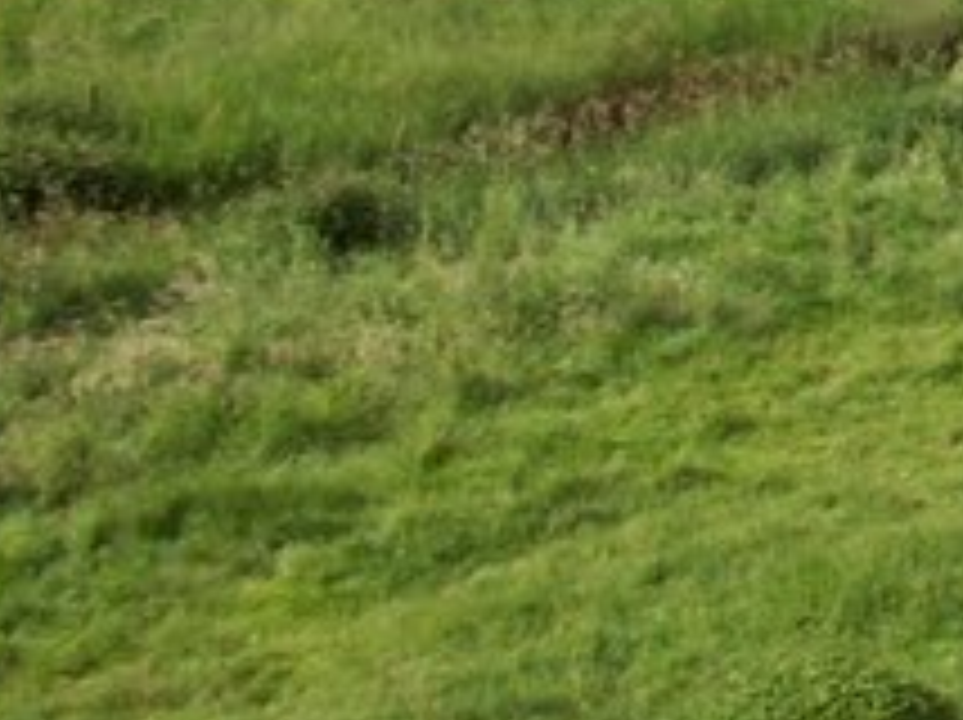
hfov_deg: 12.5
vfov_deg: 10.6
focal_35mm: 134
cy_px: -428
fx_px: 3724
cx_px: 2092
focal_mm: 7.2
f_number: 5.6
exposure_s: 1/200
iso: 64
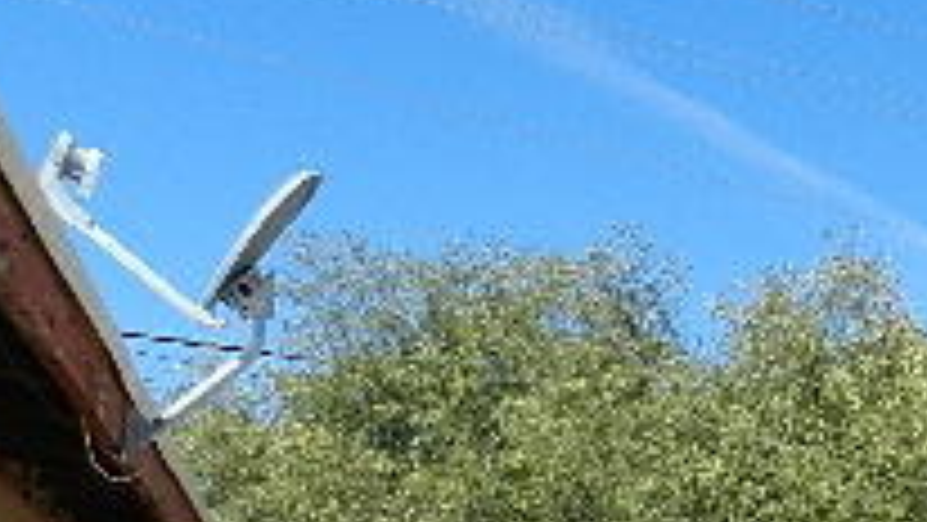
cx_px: 1089
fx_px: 1918
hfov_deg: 24.8
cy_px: 688
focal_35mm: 78
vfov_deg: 14.8
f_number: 4
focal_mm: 4
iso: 160
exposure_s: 1/1000
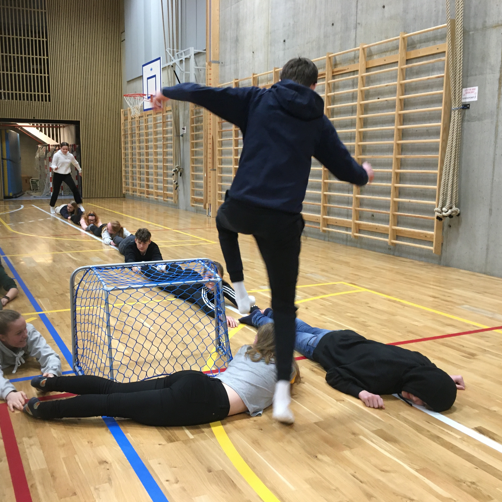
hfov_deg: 47.0
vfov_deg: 47.2
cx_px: 202
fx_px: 574
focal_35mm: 35
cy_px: 251
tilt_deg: -8.1
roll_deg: +0.3
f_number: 2.2
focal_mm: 4.15
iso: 160
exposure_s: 1/33
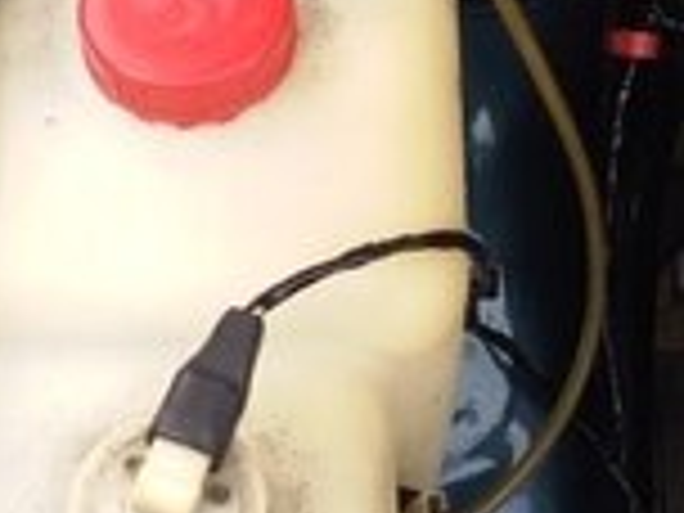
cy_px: -58
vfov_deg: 14.3
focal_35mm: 101
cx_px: 450
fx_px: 1996
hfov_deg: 19.4
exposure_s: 1/50
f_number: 2.4
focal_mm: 2.93
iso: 50
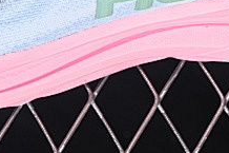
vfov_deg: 3.6
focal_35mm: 372
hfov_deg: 5.5
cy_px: -225
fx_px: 2364
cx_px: 68
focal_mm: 50
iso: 160
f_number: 7.1
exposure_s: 1/80
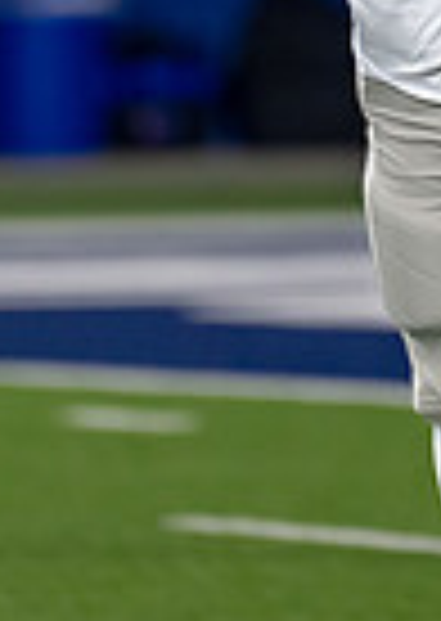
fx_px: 18060
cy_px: -220
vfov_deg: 2.0
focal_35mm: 1026
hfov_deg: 1.4
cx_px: 551
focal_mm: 200
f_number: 2.8
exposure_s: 1/1250
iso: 2000
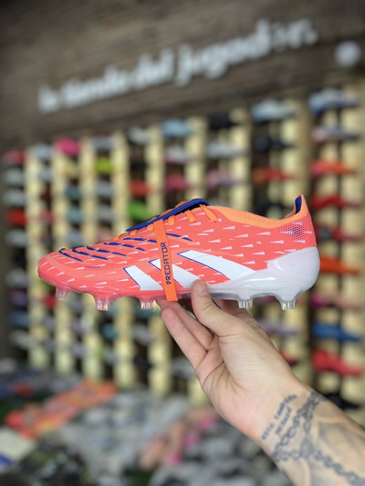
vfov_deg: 67.3
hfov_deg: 53.1
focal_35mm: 26
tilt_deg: -1.8
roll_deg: +1.4
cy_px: 243
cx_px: 182
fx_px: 365
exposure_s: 1/98
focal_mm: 5.7
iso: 40
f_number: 1.5
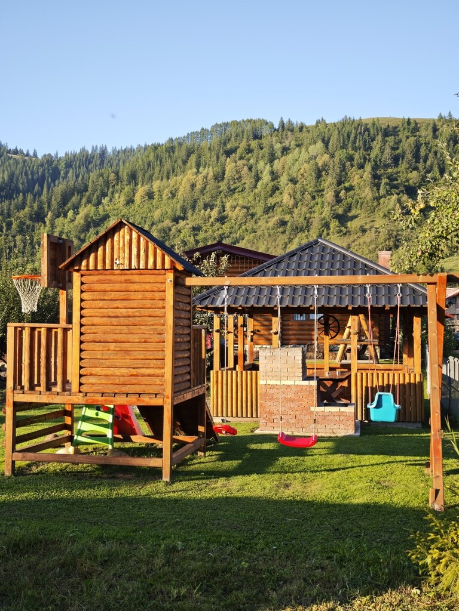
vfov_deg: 41.2
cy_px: 306
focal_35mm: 46
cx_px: 230
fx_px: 813
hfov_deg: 31.5
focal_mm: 8.72
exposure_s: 1/424
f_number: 1.63
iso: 50
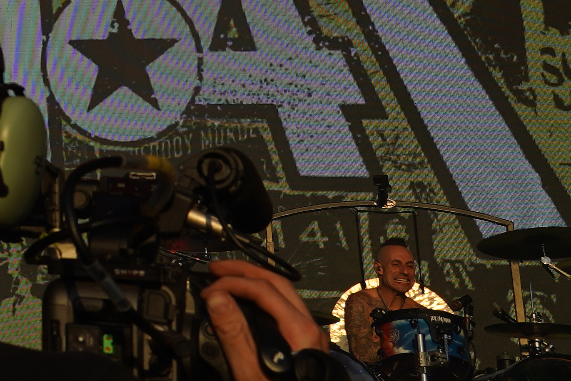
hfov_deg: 14.9
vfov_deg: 12.7
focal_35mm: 105
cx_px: -653
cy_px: -98
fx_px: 1665
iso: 100
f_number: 8
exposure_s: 1/400
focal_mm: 24
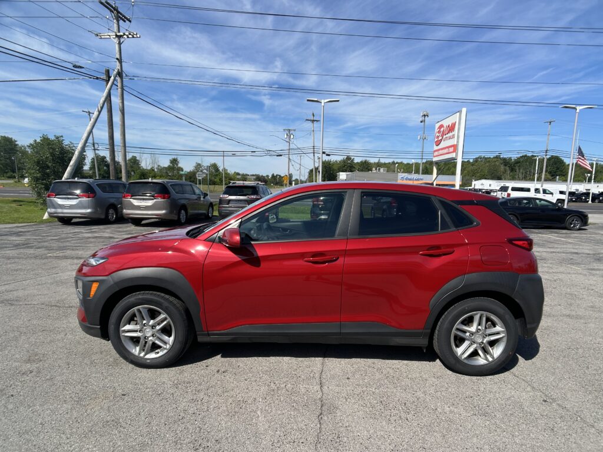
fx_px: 453
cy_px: 226
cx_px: 302
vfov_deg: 53.1
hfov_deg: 67.3
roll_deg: -1.3
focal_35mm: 26
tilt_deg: -6.9
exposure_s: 1/3968
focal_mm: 5.7
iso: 50
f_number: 1.5
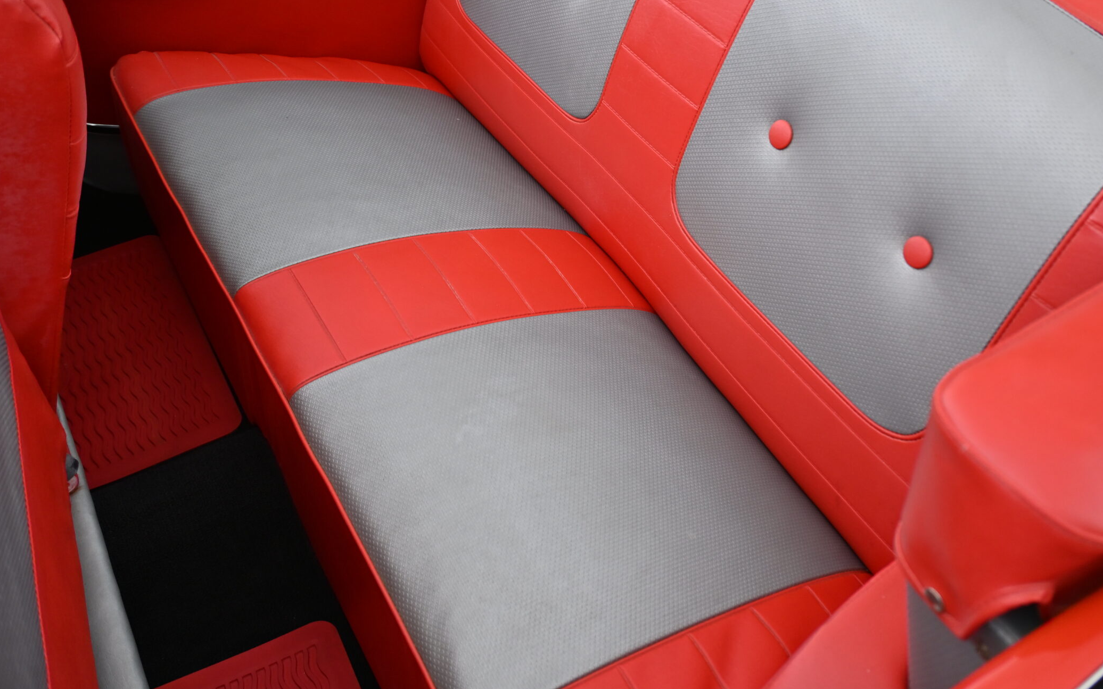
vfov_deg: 37.1
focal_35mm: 34
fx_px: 1022
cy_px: 278
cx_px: 586
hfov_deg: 56.7
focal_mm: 18
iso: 400
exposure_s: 1/160
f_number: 3.5
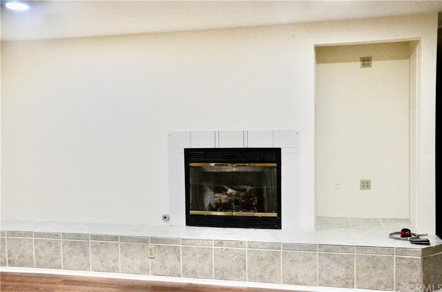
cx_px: 221
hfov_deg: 51.4
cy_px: 146
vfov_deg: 35.3
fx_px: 459
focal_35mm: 38
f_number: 8
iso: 3200
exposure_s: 1/40
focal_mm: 25
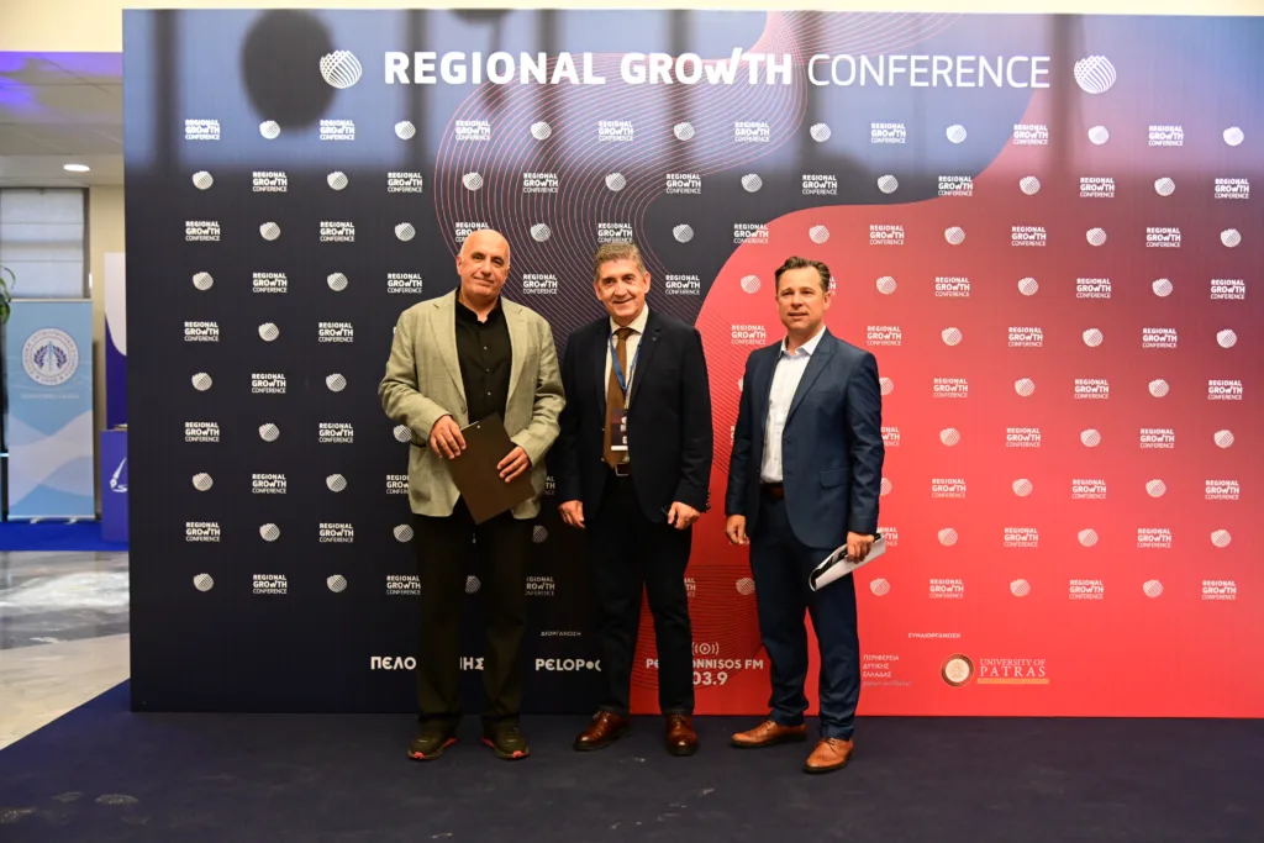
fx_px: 1229
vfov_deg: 37.9
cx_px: 632
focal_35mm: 35
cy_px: 422
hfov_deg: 54.4
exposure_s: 1/200
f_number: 4
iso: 2500
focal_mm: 35
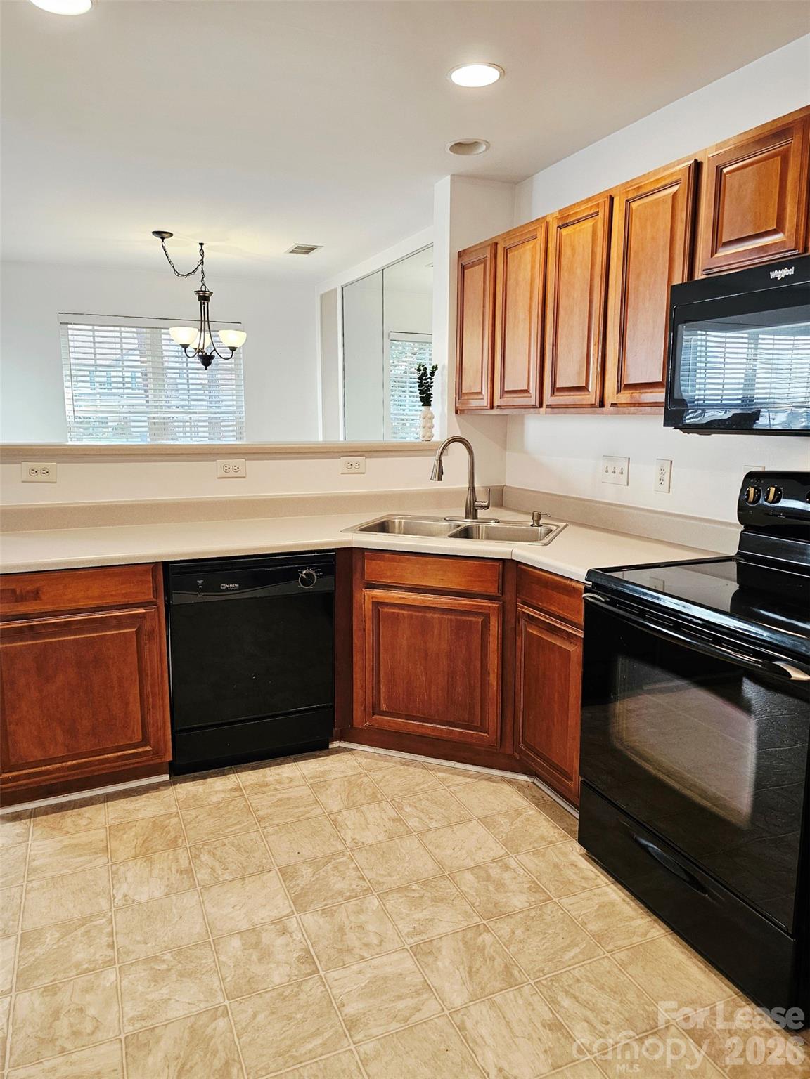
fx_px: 718
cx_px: 405
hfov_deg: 58.9
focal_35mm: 23
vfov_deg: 73.9
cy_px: 540
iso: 200
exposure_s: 1/120
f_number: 1.7
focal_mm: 6.3
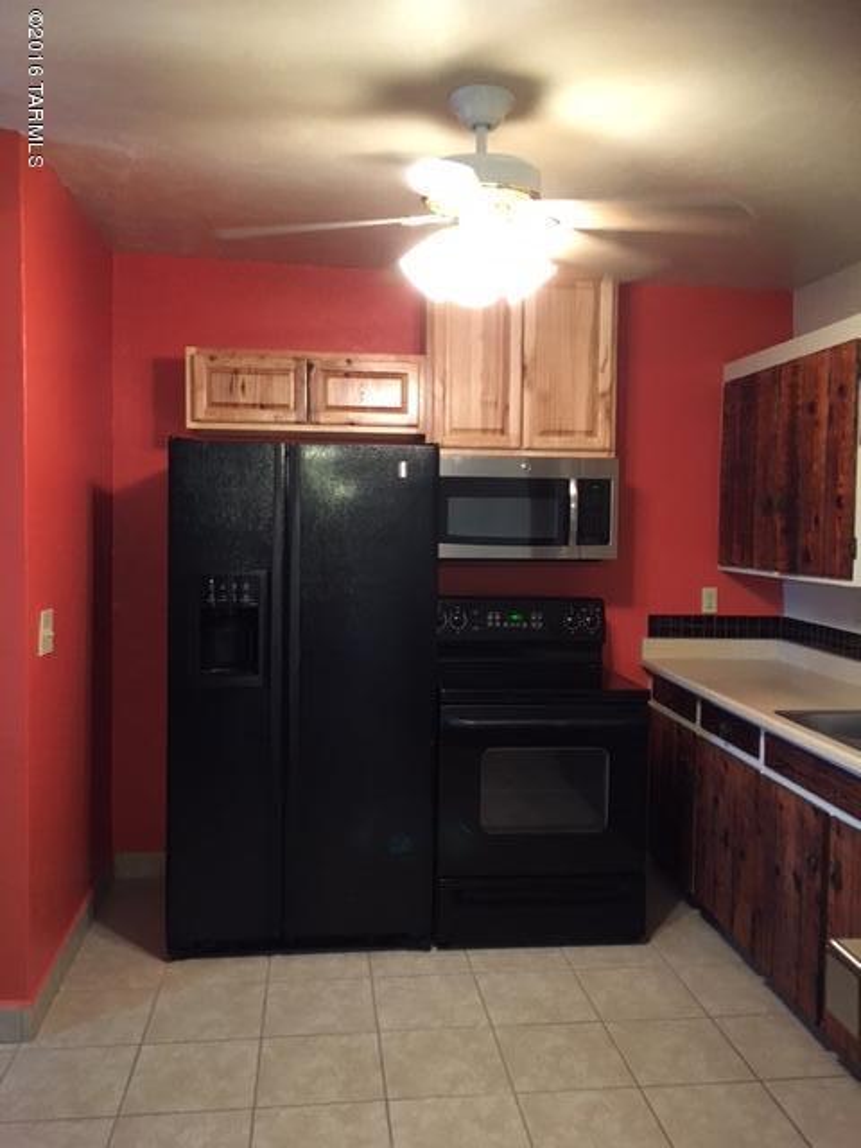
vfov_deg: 61.7
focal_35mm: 29
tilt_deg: -2.1
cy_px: 574
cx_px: 430
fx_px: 962
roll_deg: -1.7
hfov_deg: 48.2
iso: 200
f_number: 2.2
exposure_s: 1/30
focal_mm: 4.15
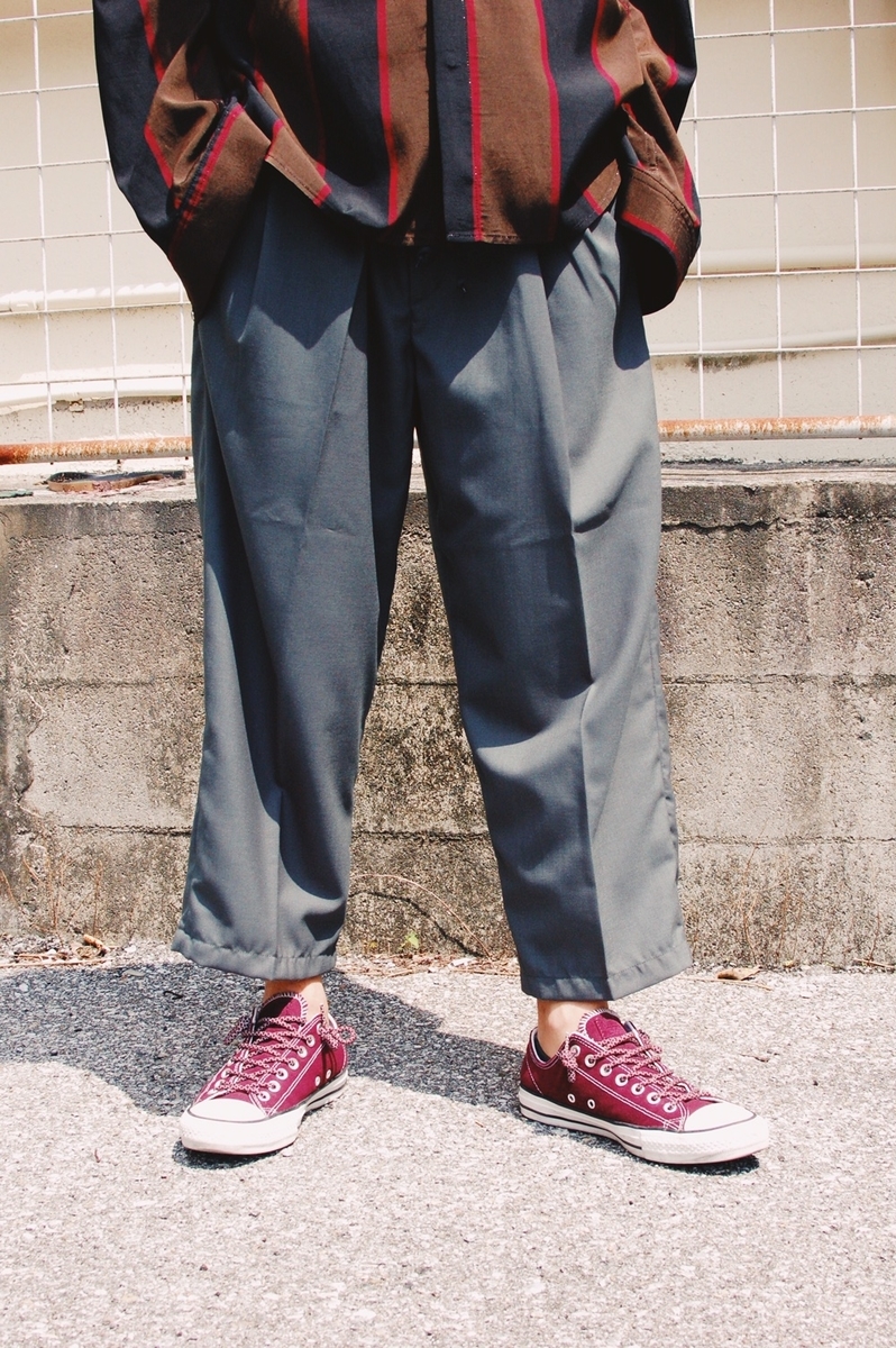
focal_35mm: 52
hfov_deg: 25.7
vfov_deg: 37.9
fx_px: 1963
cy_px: 674
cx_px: 448
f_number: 11
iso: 800
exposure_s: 1/500
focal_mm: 35
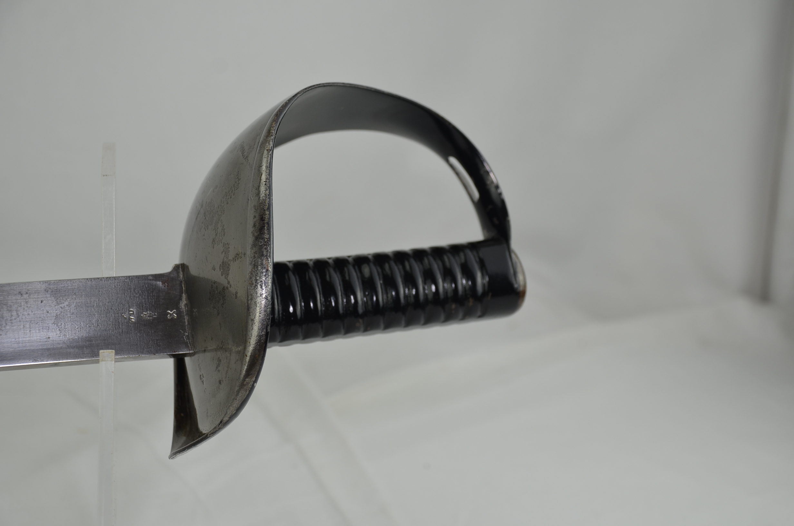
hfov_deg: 27.0
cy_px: 263
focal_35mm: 75
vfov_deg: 18.1
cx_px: 397
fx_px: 1651
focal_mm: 50
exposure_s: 1/125
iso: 200
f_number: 5.6
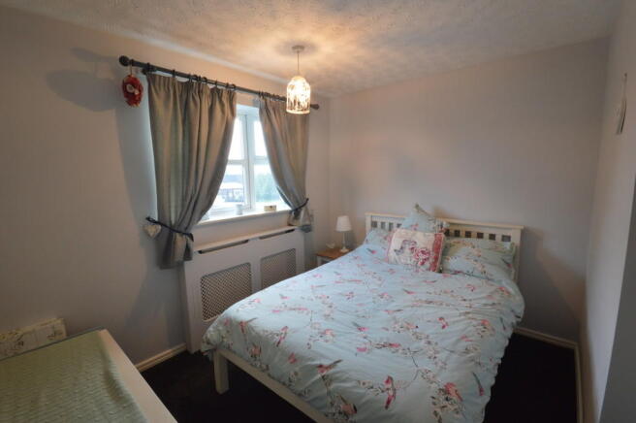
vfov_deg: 77.2
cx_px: 318
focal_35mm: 15
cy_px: 212
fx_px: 265
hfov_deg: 100.4
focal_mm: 10
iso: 800
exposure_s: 1/6
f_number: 18
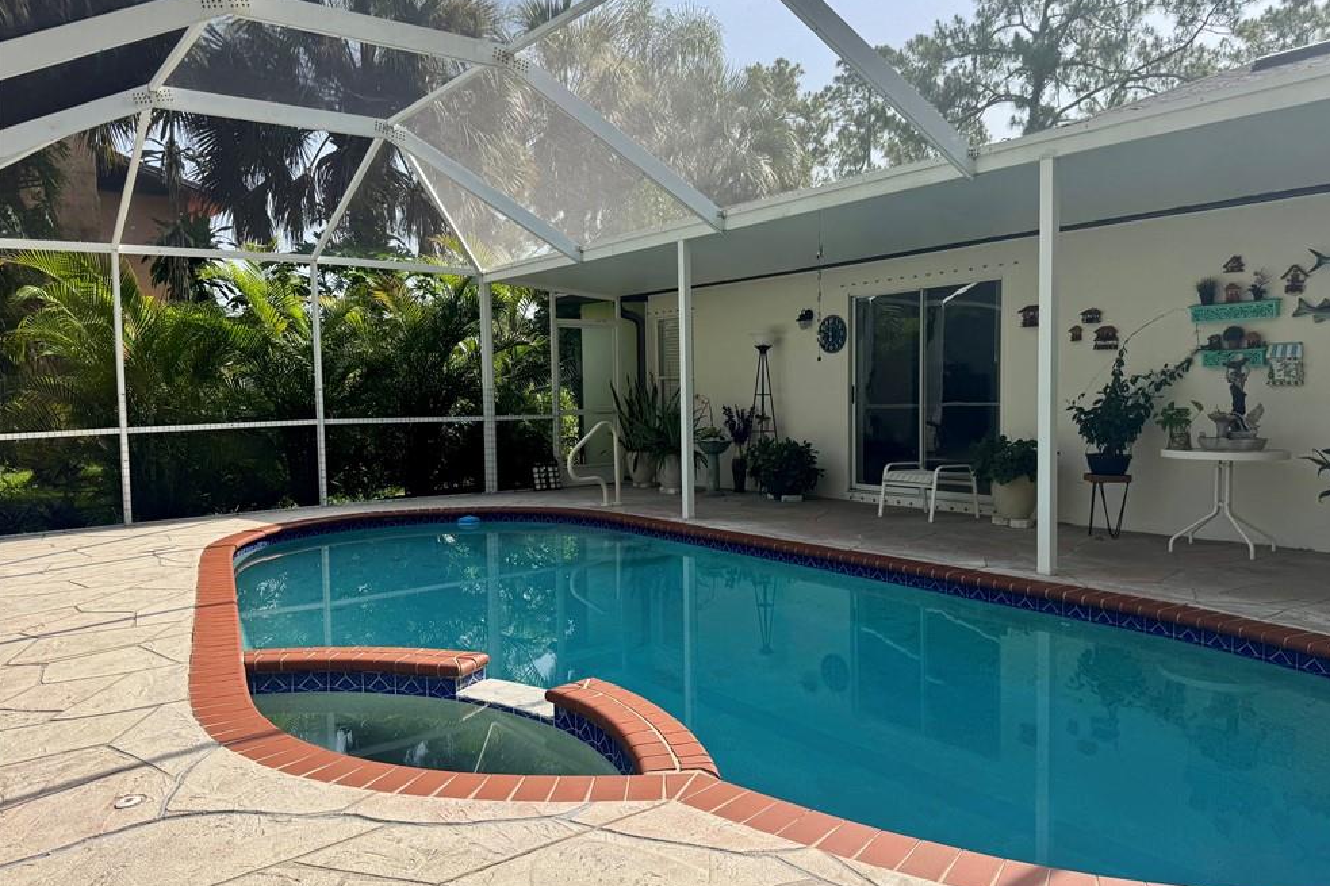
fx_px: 960
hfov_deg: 69.4
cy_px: 448
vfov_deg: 49.5
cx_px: 687
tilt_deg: -4.5
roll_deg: +0.3
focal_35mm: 26
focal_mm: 6.76
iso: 80
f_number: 1.78
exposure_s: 1/3096
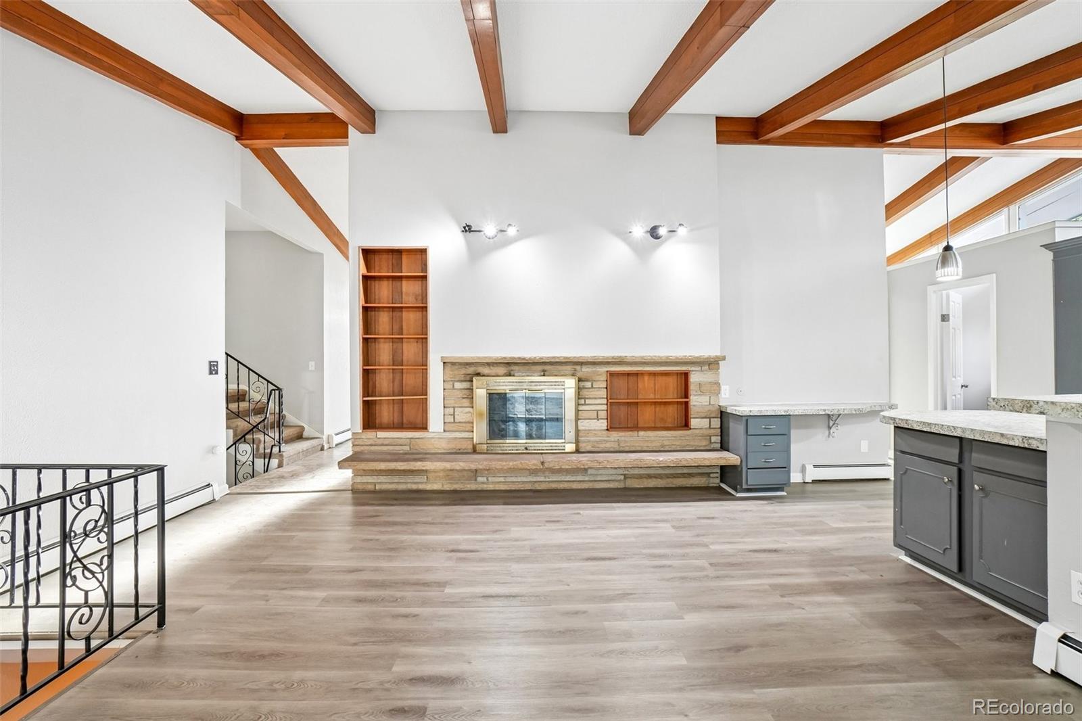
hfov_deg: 100.4
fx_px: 451
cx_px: 541
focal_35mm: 15
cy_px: 360
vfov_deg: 77.3
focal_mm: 10
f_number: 8
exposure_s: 1/8
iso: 400
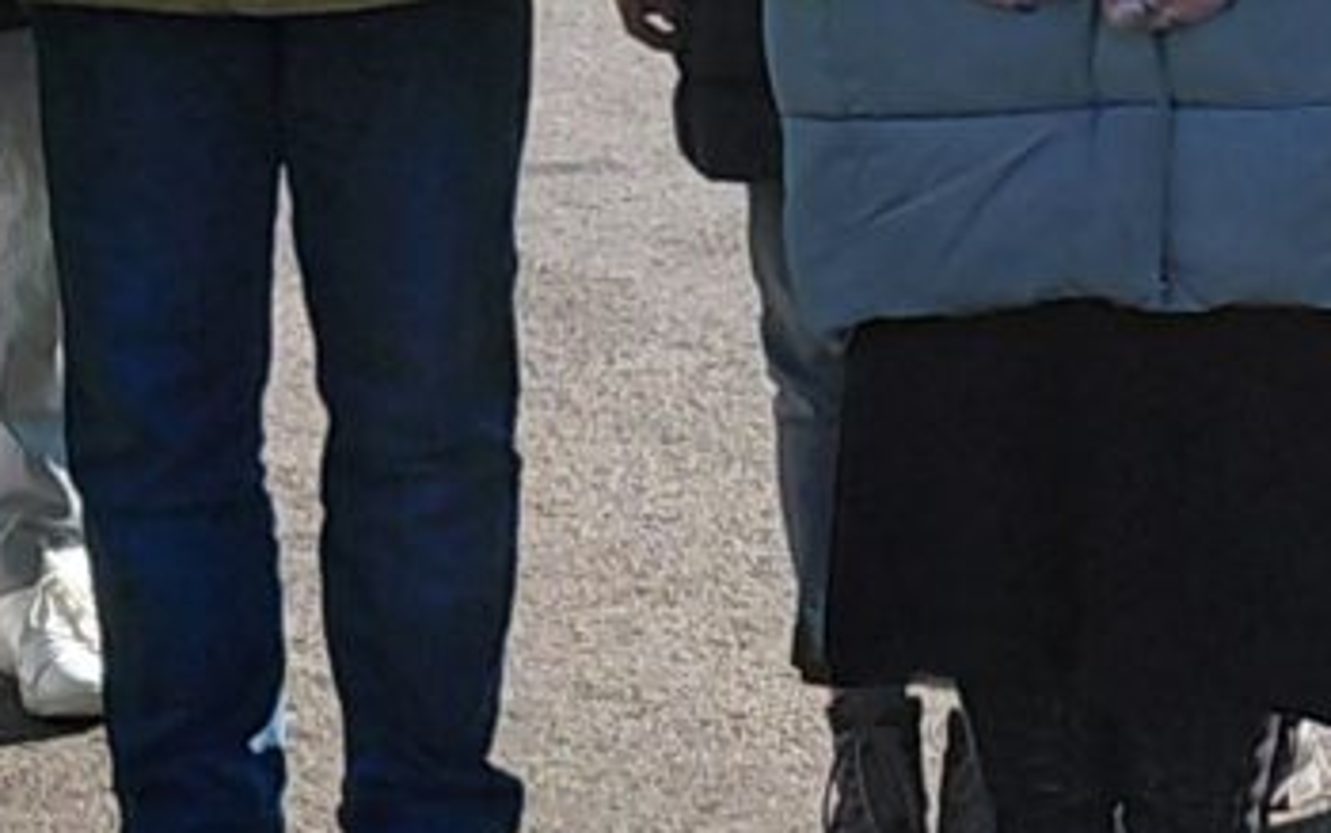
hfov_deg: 10.8
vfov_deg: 6.5
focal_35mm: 194
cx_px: 449
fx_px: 7039
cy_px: -917
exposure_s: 1/1875
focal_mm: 4.69
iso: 50
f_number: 1.8
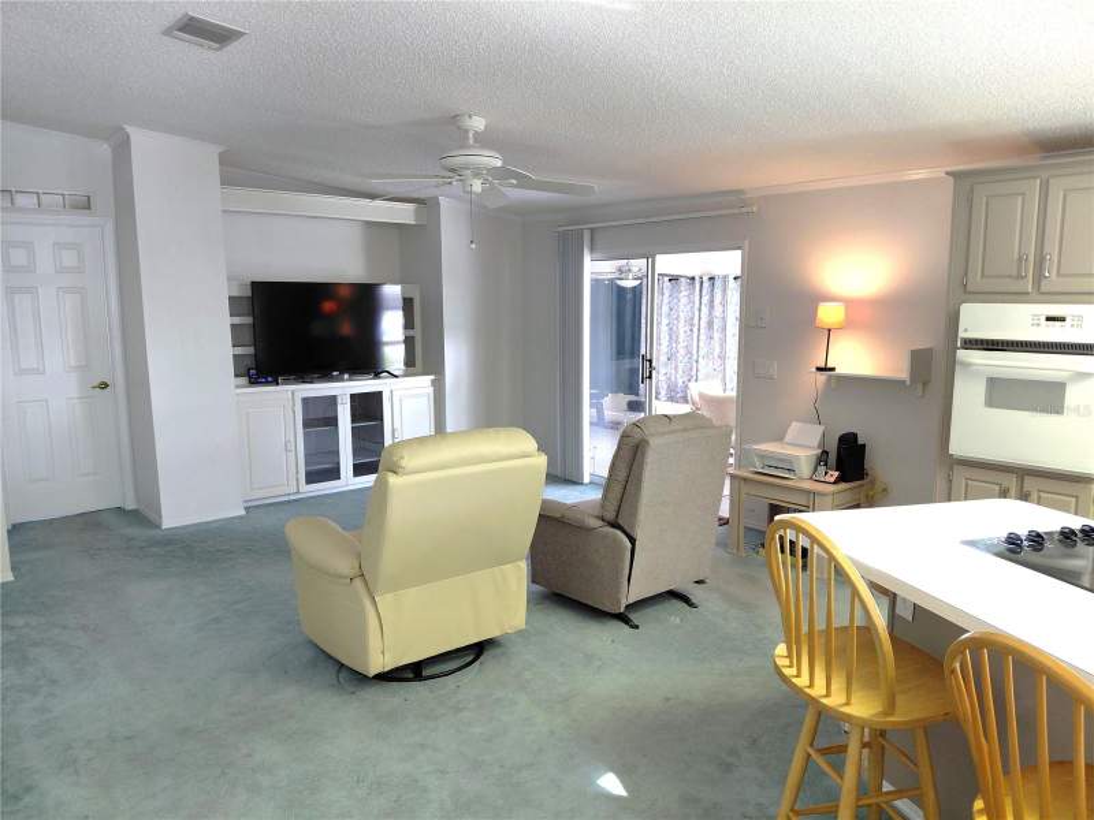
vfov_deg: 54.9
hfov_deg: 69.4
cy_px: 410
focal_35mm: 25
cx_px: 547
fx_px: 790
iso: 160
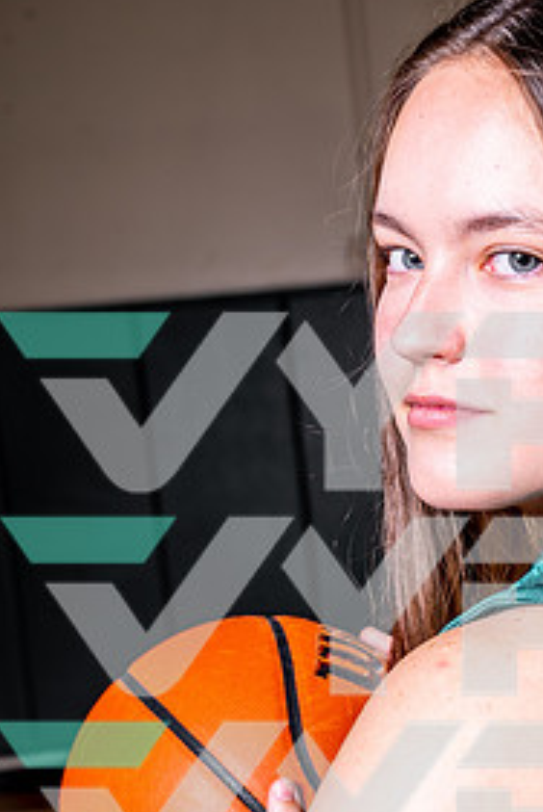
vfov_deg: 23.6
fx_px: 1918
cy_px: 607
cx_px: 429
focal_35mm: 85
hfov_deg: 16.0
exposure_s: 1/125
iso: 100
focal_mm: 53
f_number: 8
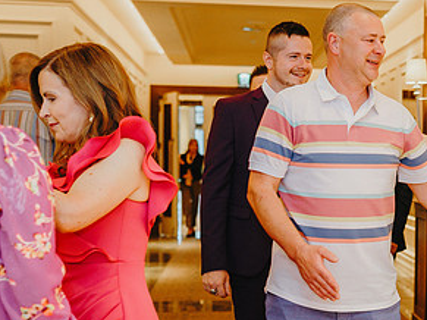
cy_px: 198
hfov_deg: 24.8
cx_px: 393
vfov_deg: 19.3
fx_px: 937
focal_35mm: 76
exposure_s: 1/200
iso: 640
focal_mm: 35
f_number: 2.2
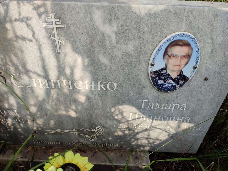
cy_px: 86
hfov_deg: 69.4
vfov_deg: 54.9
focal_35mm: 25
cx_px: 114
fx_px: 165
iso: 50
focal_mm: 6.04
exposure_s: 1/320
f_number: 1.9
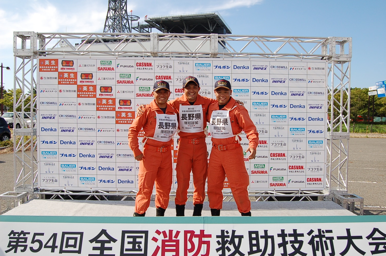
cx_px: 193
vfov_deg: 43.5
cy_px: 128
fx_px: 321
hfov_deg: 62.0
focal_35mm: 30
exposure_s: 1/320
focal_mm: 20
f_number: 9
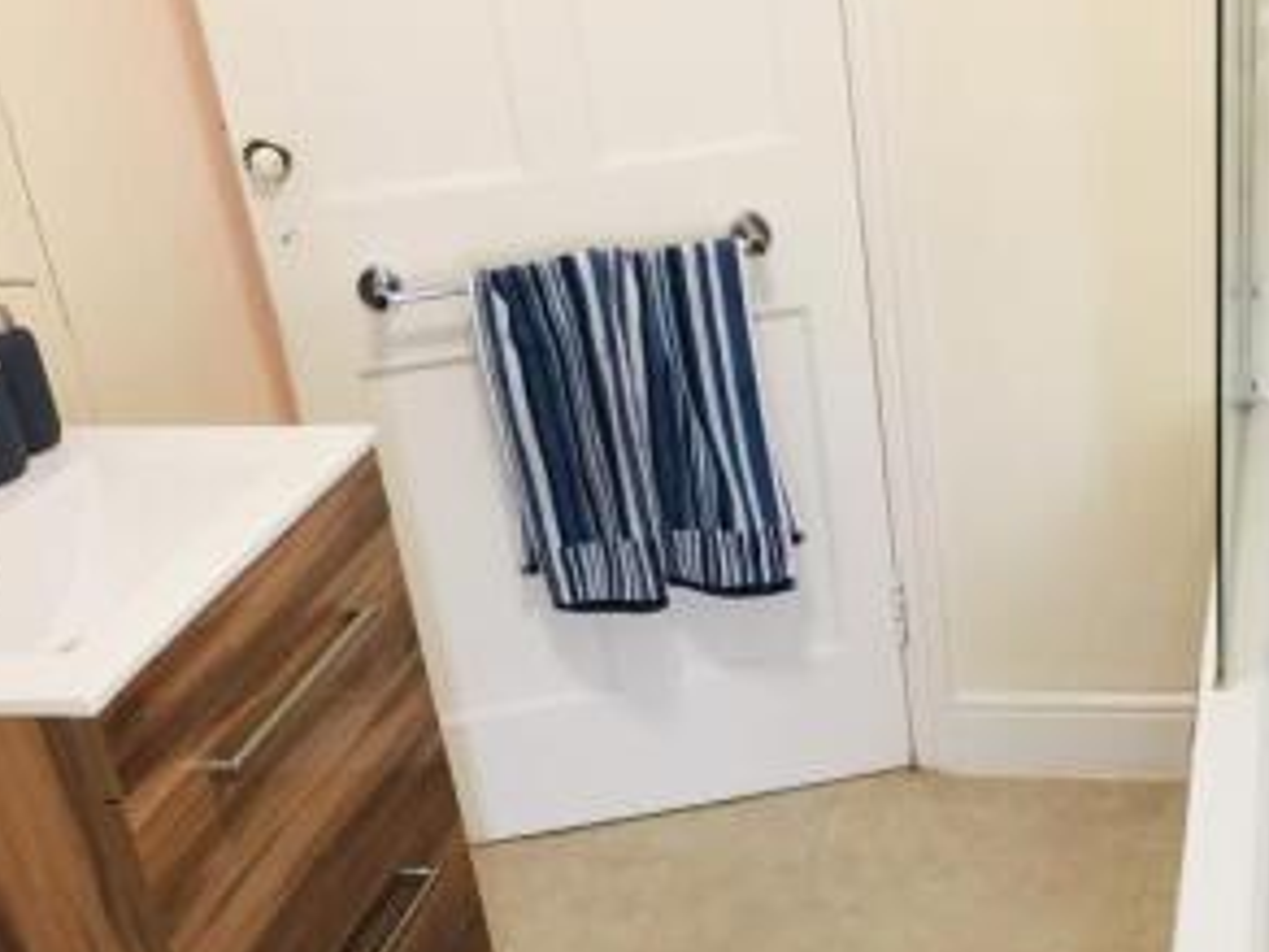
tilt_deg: -33.3
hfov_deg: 32.6
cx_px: 954
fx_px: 2126
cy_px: 906
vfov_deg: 24.3
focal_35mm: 58
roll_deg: +4.0
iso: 125
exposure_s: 1/33
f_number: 2.2
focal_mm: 4.15
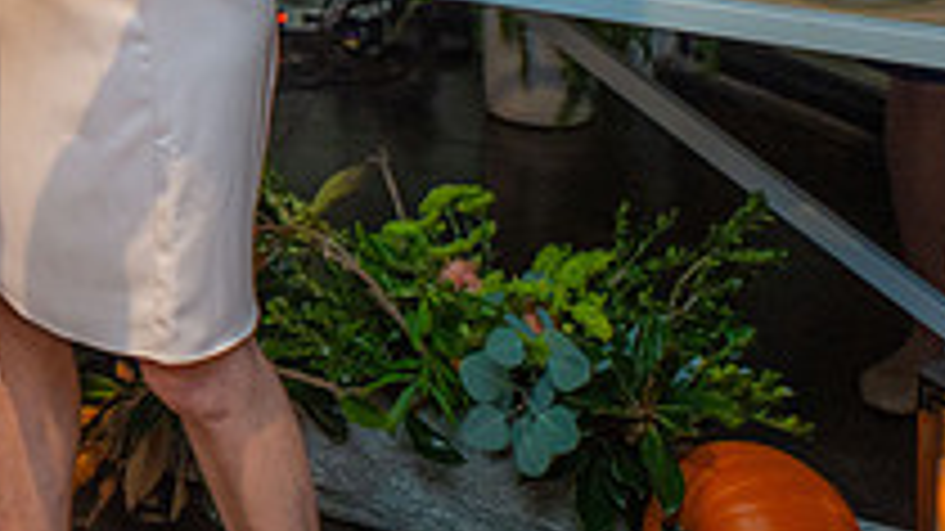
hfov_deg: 19.8
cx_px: -207
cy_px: -328
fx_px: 2530
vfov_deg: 11.4
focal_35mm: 101
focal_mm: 35
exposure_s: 1/60
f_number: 2.8
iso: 1600
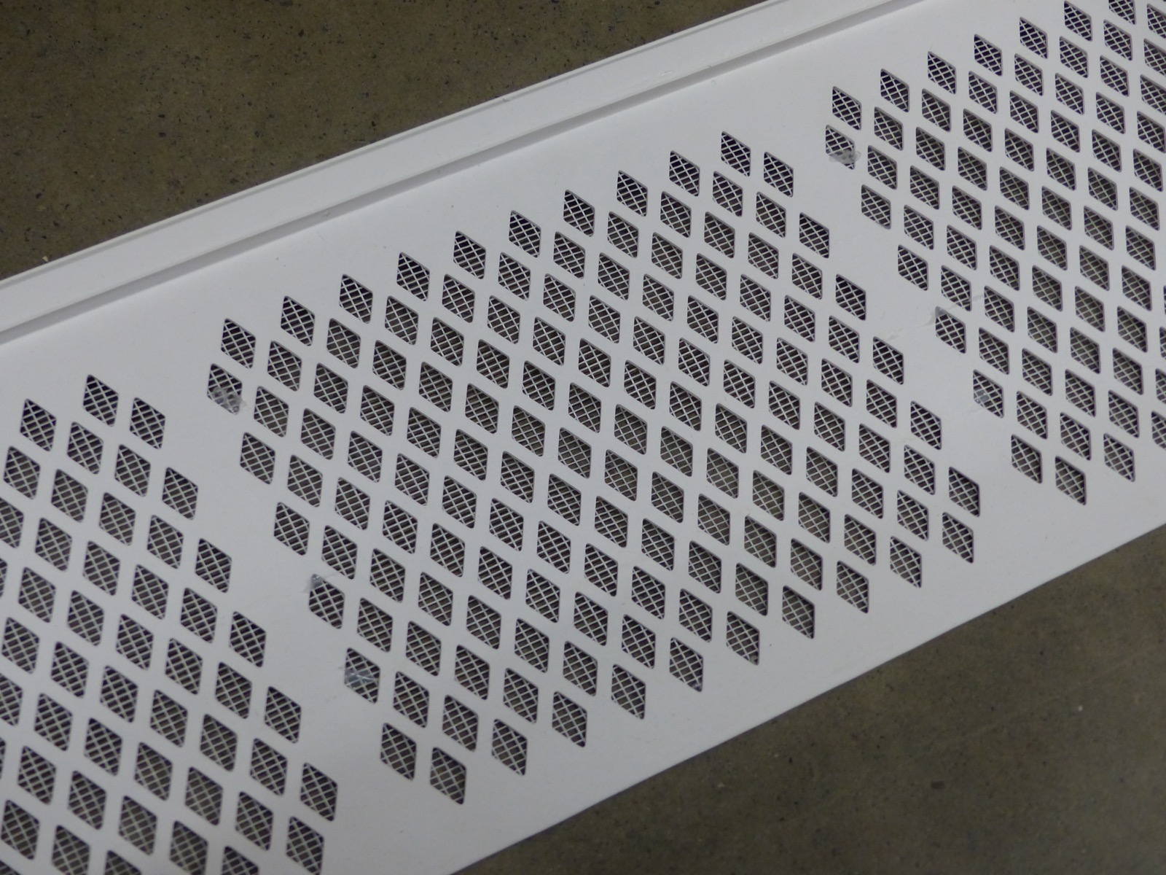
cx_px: 583
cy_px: 438
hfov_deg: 31.7
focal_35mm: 61
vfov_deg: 24.0
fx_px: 2055
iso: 250
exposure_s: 1/60
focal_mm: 10.9
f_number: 2.8
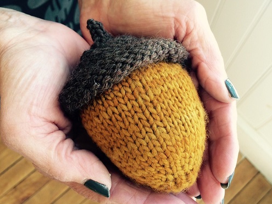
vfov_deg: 36.7
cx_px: 137
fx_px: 307
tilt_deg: -66.5
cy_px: 77
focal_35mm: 39
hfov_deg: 47.8
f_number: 2.2
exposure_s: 1/120
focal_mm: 4.15
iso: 50
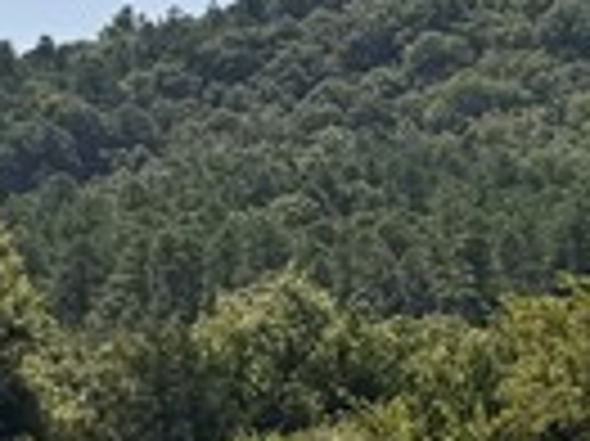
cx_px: 1770
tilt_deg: -1.0
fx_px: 3201
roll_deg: -1.3
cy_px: 252
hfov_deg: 8.7
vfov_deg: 7.9
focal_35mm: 188
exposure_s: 1/9009
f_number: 1.78
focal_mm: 6.76
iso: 80
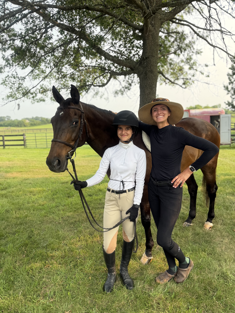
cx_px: 118
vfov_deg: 71.6
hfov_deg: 56.8
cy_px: 156
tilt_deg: -10.4
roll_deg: -0.2
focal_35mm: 24
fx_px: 217
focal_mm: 6.76
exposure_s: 1/831
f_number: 1.78
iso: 100
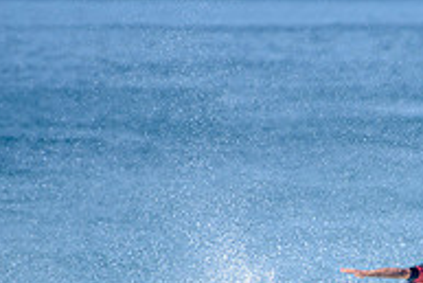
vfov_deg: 0.9
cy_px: 381
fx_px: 17673
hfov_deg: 1.4
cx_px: 425
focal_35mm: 1503
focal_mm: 500
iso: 250
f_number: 5.6
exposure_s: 1/2500
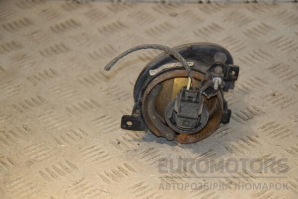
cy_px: 100
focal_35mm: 128
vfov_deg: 10.8
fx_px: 1055
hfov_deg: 16.1
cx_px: 149
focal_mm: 85
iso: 800
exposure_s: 1/200
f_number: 6.3
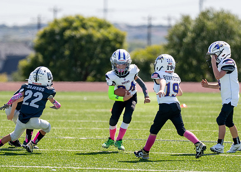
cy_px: 106
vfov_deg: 3.5
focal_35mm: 417
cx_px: 106
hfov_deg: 4.8
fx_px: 2853
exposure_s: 1/3200
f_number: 2.8
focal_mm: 200
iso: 200
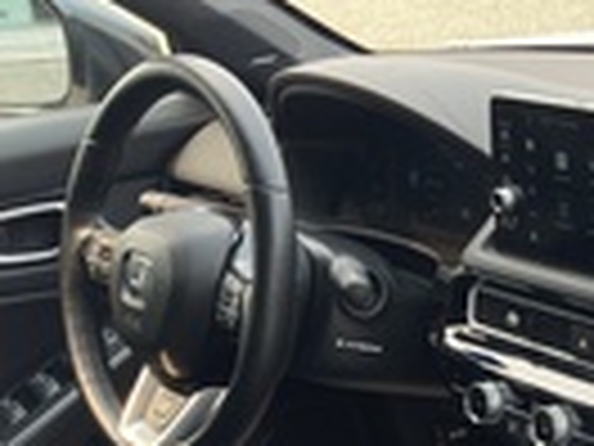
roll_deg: +7.0
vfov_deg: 15.4
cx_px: 657
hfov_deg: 20.9
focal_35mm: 89
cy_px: 655
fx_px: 1527
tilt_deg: -32.1
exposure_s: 1/122
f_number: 1.8
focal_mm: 3.99
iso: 20
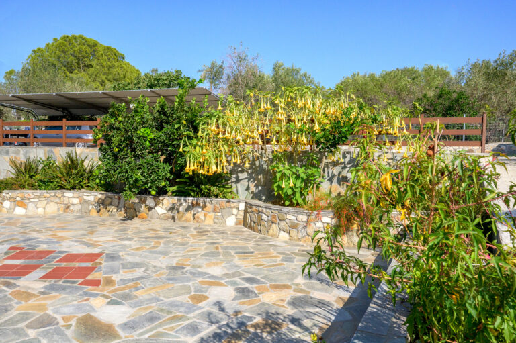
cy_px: 172
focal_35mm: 28
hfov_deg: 65.5
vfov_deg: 46.3
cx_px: 258
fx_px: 401
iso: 1600
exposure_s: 1/4000
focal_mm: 28
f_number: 10
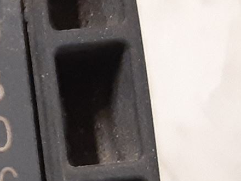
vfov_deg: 12.1
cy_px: 171
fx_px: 842
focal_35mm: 121
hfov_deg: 13.8
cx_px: -245
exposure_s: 1/25
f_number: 1.7
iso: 250
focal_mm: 3.93
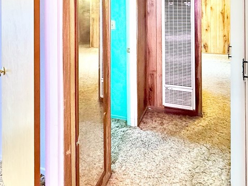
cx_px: 120
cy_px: 13
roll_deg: -0.1
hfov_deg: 60.0
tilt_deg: +1.2
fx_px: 215
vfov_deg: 42.3
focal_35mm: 30
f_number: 2.2
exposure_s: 1/60
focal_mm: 2.22
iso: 320
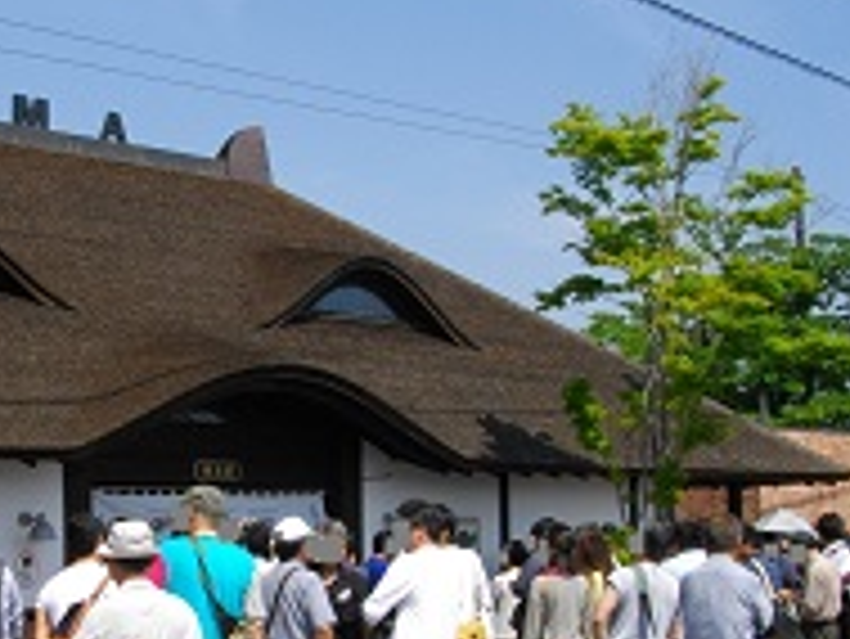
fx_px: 1622
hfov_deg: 28.8
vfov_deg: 22.1
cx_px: 191
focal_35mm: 66
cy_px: 454
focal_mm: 5.7
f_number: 5.5
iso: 100
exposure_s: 1/400
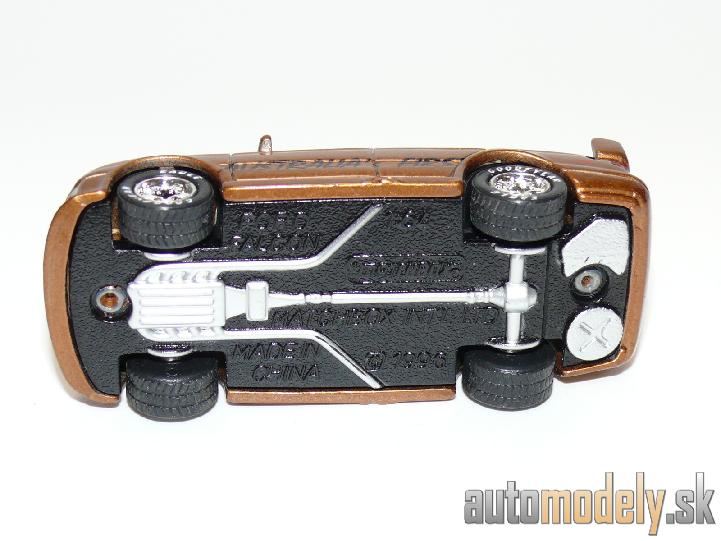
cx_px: 360
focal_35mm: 90
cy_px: 270
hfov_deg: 21.8
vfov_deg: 16.4
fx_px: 1875
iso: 100
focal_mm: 12.6
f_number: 4
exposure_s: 1/30
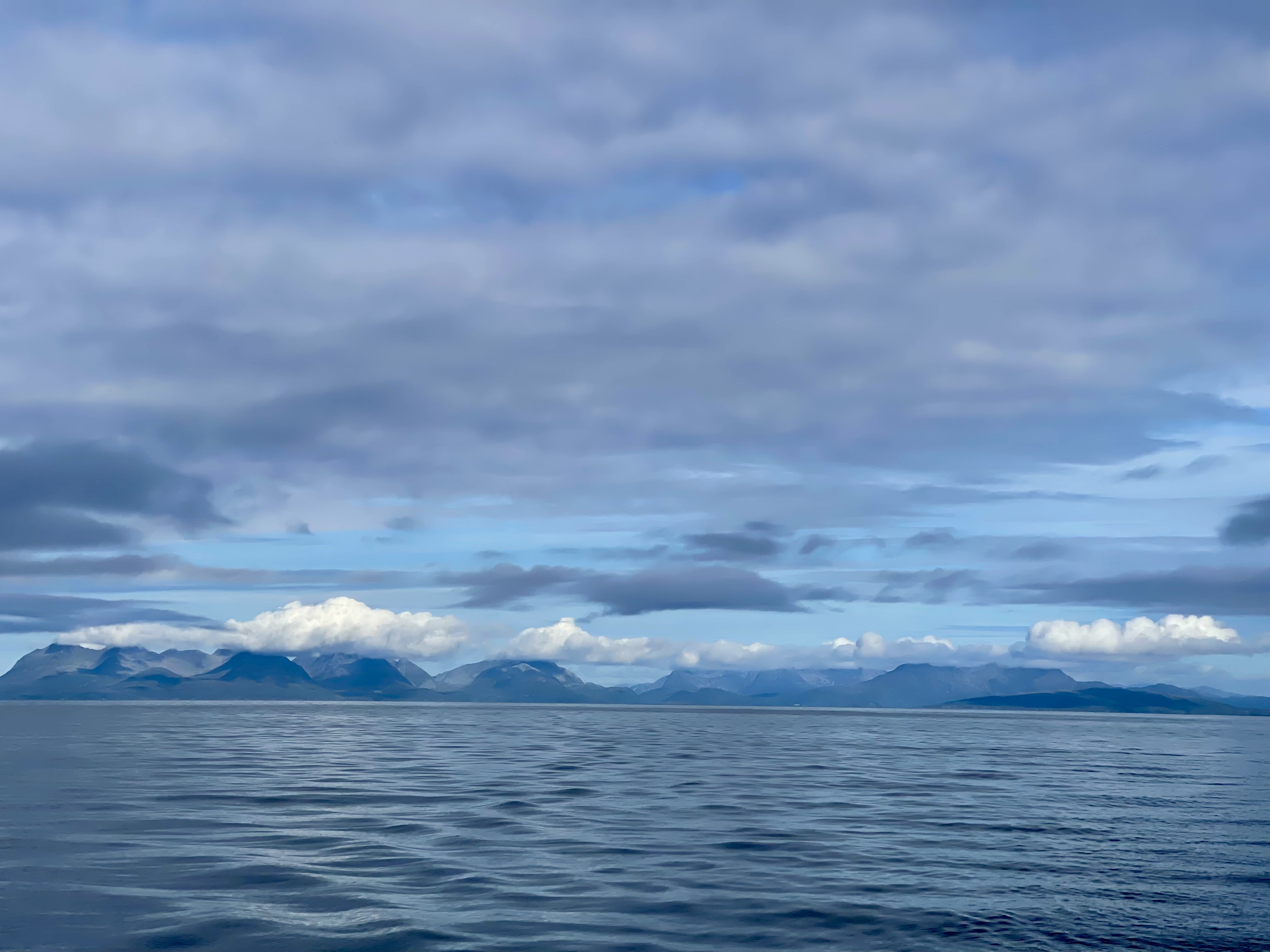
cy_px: 476
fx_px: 2348
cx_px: 635
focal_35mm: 64
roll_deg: -1.4
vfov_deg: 22.9
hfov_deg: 30.3
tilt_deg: +5.2
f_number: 2.2
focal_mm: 7.5
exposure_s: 1/2222
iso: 20
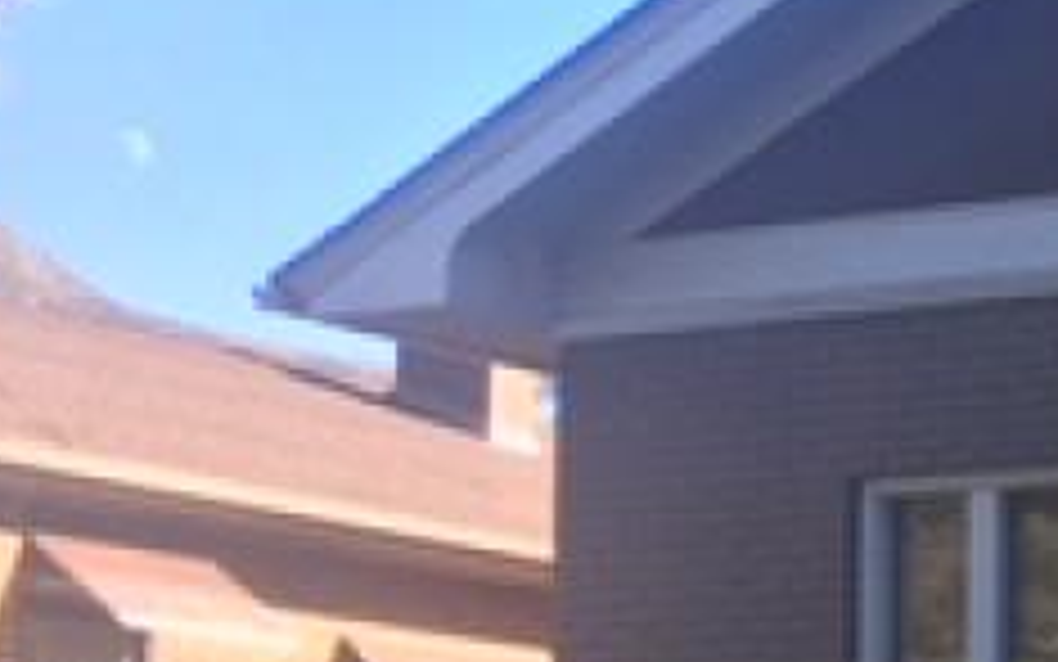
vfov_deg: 9.7
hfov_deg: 14.0
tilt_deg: +8.2
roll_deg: -0.2
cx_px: 1837
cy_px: 730
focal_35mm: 134
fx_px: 3865
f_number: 2.2
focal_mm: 4.15
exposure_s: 1/334
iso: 25
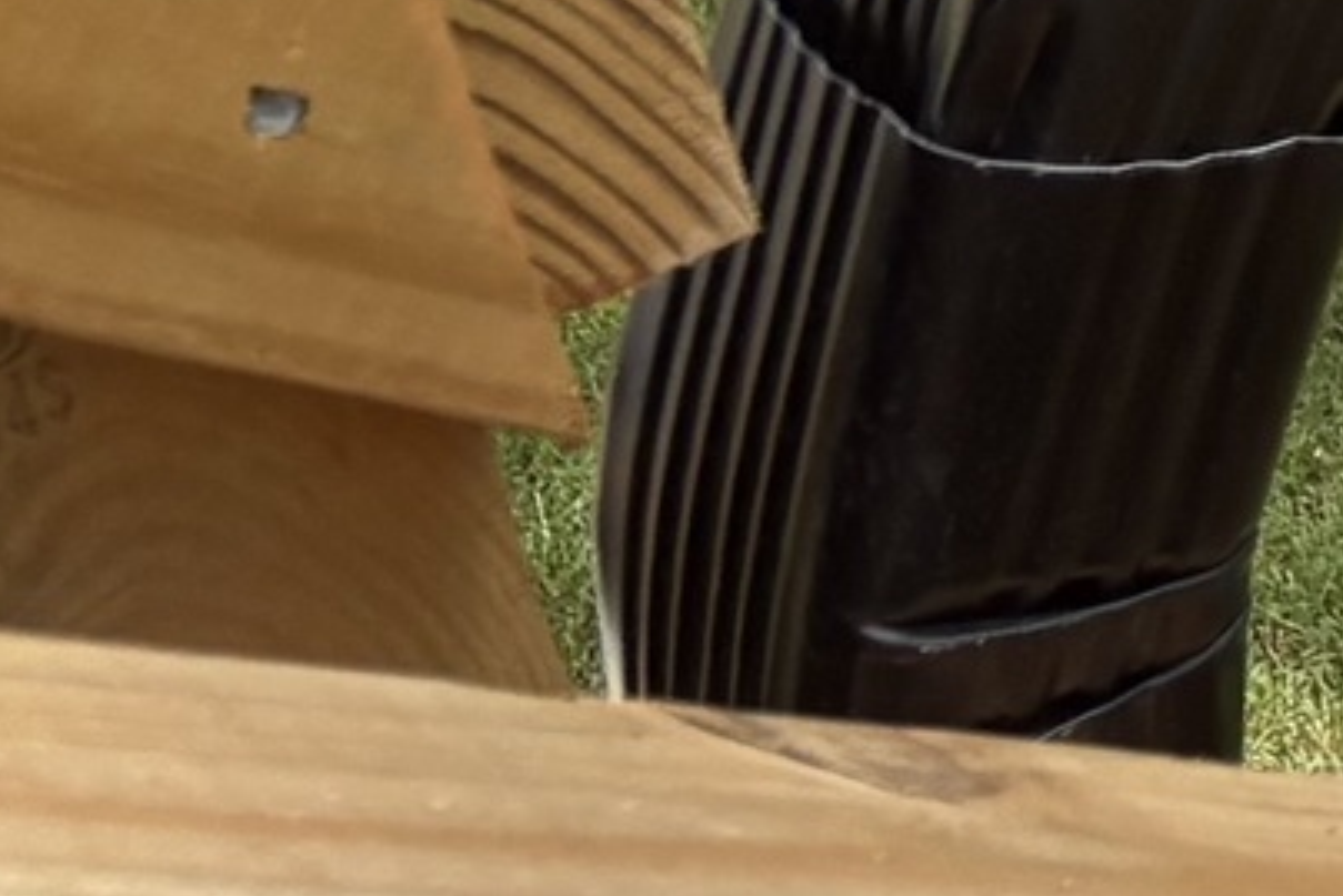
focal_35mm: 206
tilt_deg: -23.0
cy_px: -1489
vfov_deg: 6.3
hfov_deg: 8.3
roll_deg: +4.9
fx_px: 7687
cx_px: 4116
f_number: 1.6
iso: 50
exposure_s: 1/764
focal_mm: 5.96
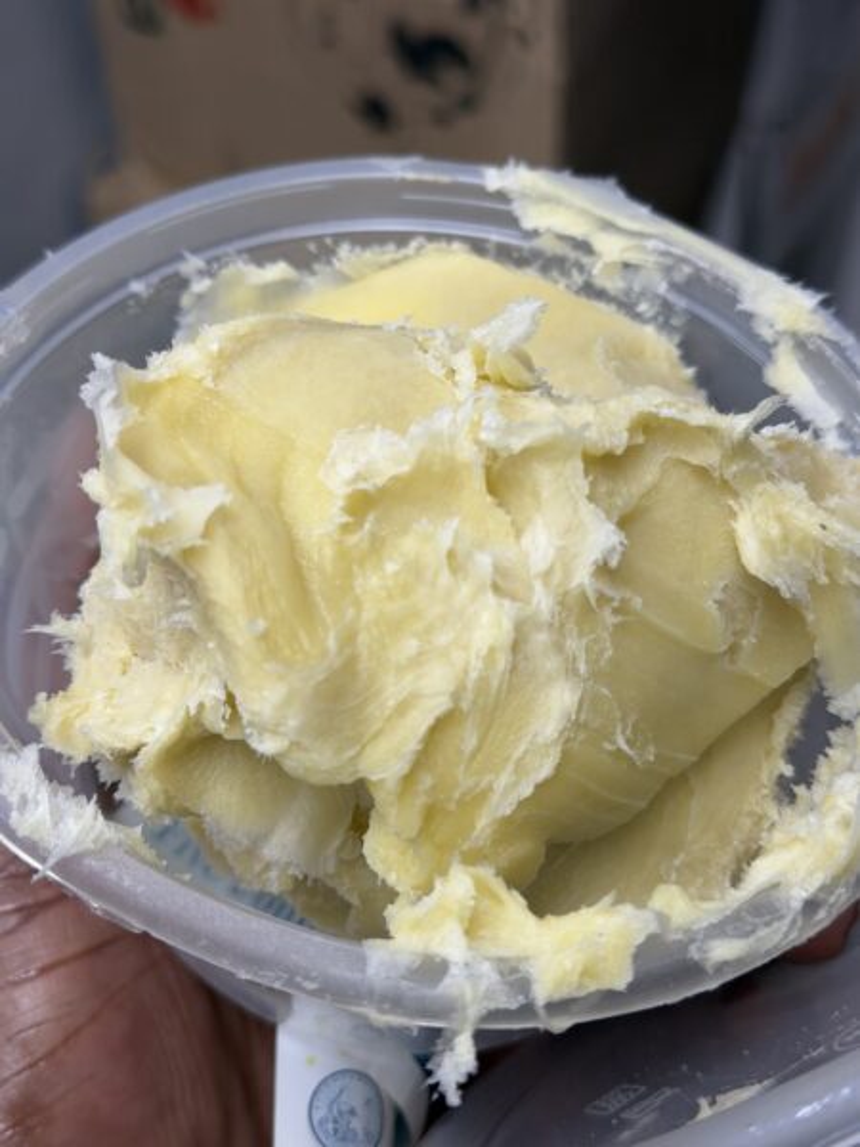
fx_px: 1590
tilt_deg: -51.4
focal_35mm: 48
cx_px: 430
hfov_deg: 30.3
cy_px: 574
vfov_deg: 39.7
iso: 80
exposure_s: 1/100
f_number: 1.78
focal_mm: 6.76
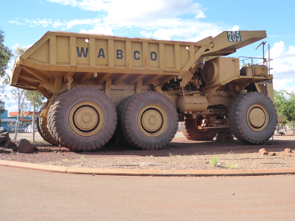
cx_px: 148
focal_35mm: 42
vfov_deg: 34.3
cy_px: 110
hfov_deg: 44.8
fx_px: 358
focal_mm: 7.2
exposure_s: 1/320
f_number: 3.8
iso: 160
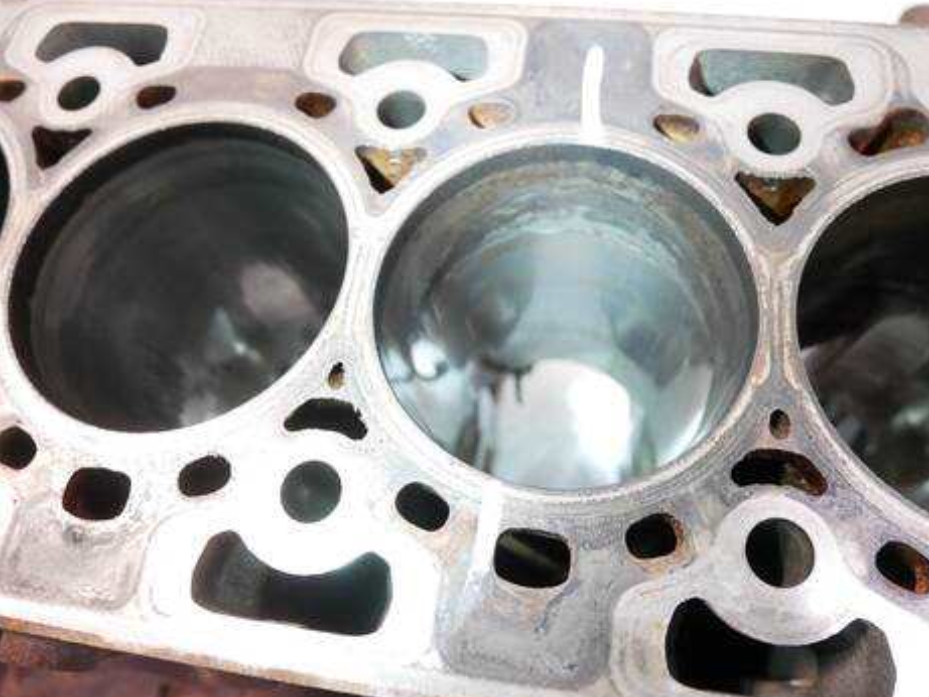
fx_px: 671
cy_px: 348
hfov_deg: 69.4
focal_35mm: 25
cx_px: 482
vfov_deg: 54.9
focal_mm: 12
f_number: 3.5
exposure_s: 1/60
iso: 3200
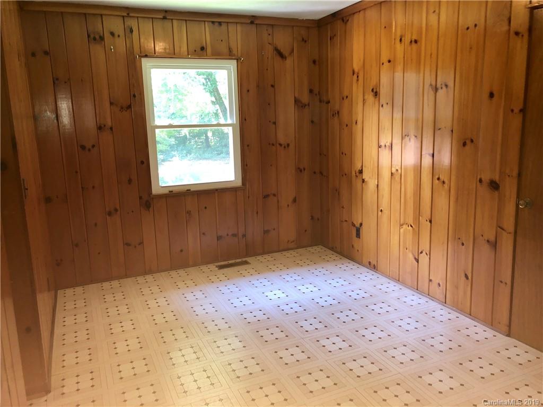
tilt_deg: -11.8
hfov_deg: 63.4
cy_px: 204
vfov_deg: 49.7
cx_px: 272
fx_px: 439
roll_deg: +1.3
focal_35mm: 28
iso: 40
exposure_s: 1/12
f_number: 1.8
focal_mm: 3.99
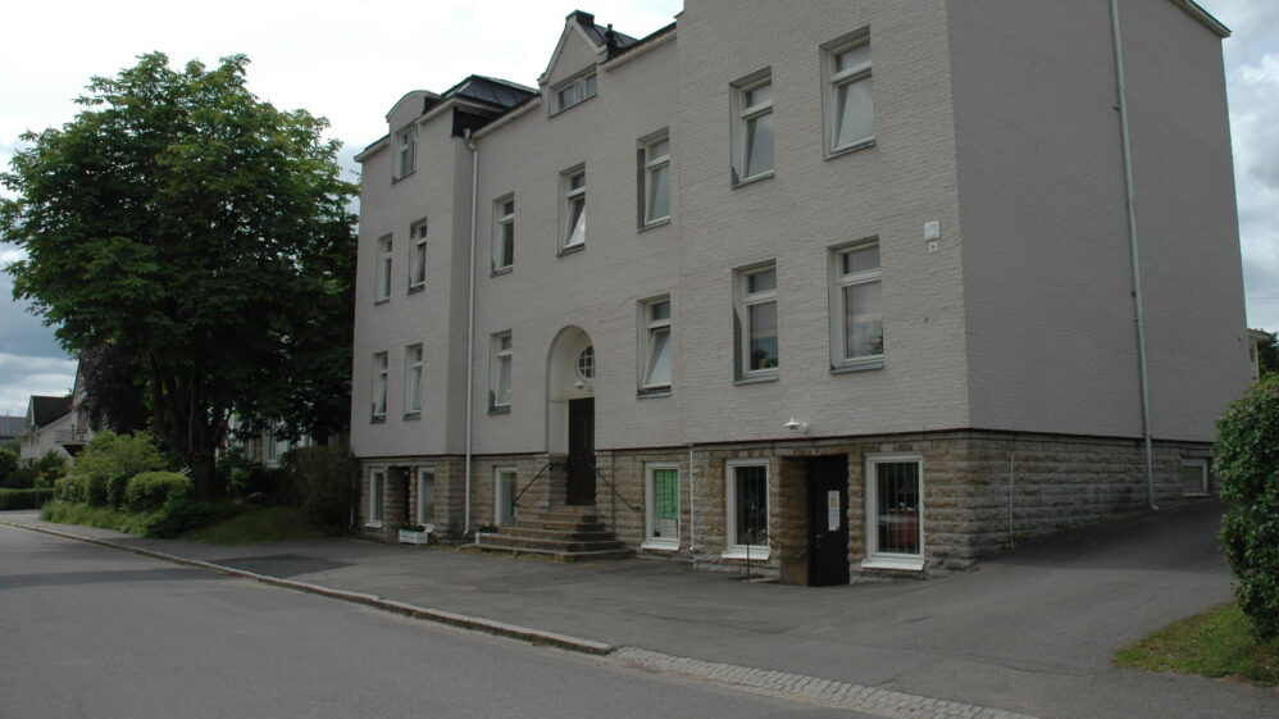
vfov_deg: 40.1
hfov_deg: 66.1
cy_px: 334
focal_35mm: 29
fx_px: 983
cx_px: 625
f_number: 10
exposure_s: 1/400
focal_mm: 18
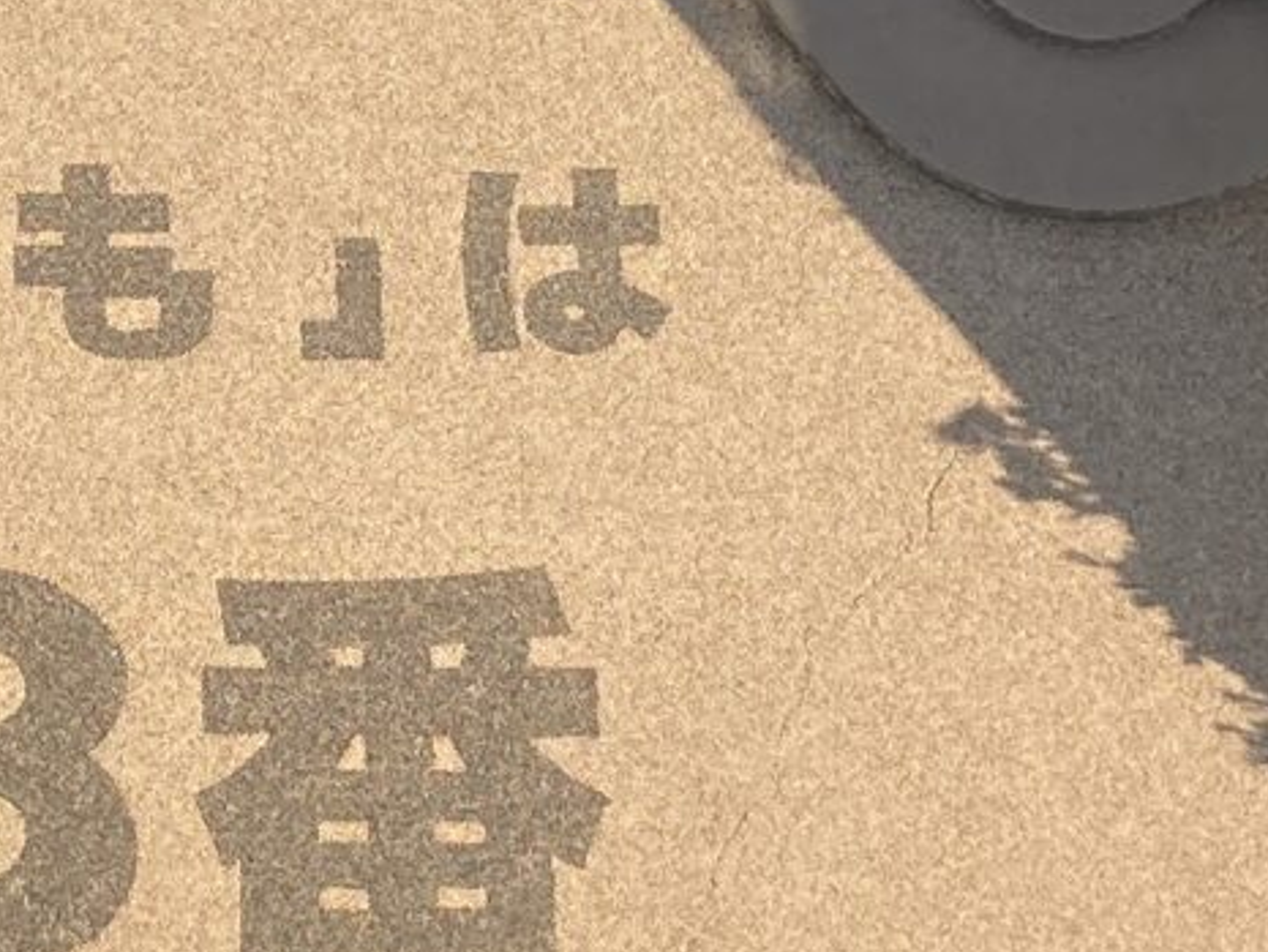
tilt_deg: -66.2
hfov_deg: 12.7
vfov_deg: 9.6
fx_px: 5643
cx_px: 199
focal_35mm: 154
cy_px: 183
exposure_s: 1/1333
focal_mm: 3.99
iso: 20
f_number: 1.8
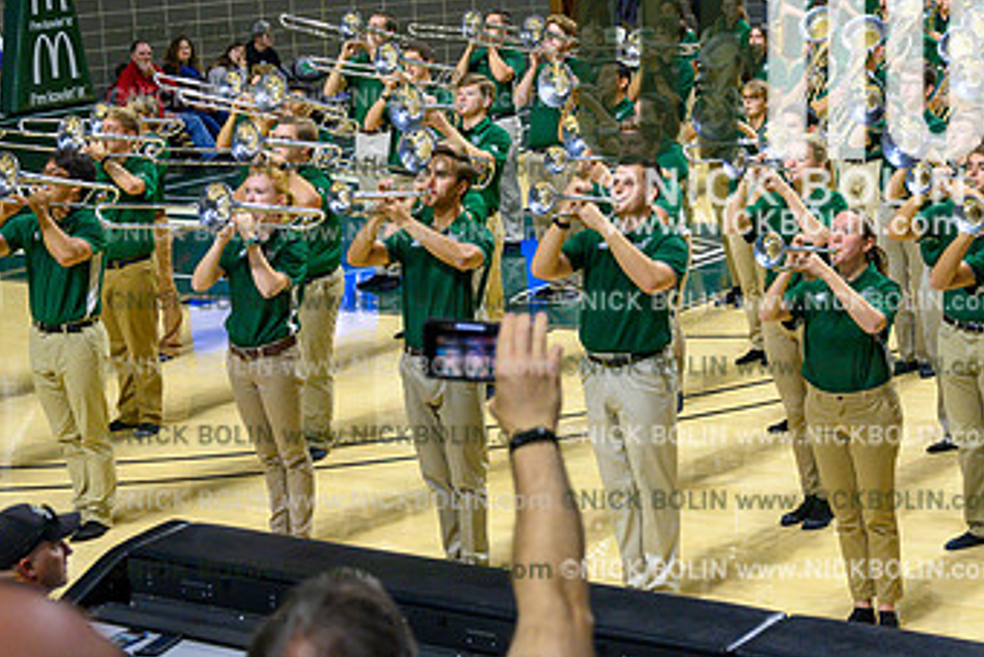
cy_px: 100
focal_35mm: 82
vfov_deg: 16.5
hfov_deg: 24.4
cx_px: 781
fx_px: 2242
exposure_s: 1/500
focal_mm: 48
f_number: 4.5
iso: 3200
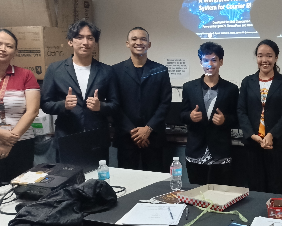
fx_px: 434
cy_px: 114
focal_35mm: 52
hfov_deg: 33.4
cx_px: 273
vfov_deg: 29.1
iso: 770
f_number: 1.7
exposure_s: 1/50
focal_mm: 5.25
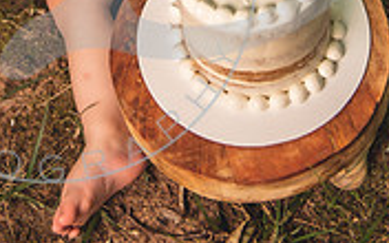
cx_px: 150
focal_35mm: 99
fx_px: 1050
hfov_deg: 21.0
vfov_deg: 12.2
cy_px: -190
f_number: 2.8
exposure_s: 1/400
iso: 200
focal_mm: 38
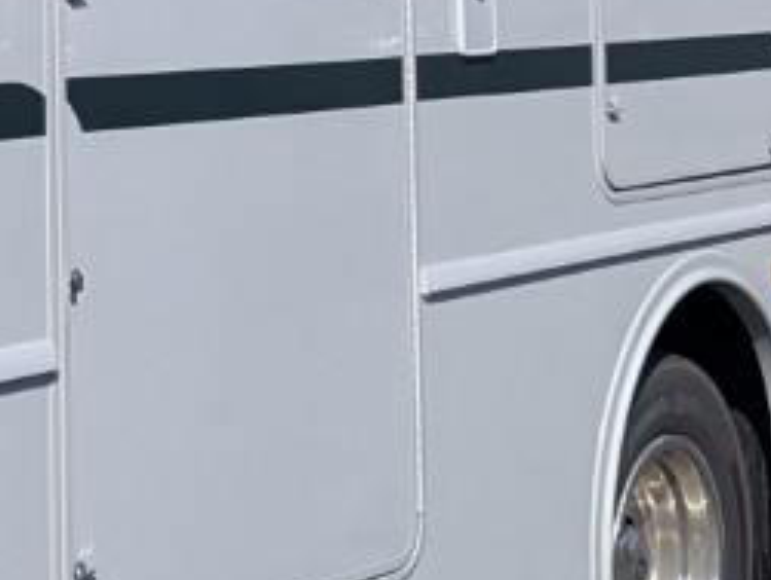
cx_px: 26
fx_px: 2987
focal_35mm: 134
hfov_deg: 14.5
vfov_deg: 10.8
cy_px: -201
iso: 45
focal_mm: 6.81
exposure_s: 1/2571
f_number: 1.85
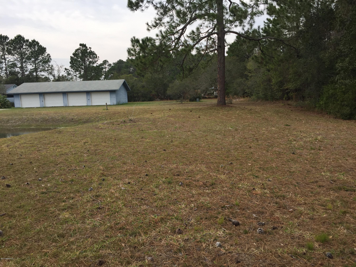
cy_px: 134
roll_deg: +1.3
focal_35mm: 29
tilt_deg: -6.9
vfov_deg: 48.2
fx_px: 298
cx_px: 178
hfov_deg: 61.7
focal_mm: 4.15
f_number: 2.2
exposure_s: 1/1163
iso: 32
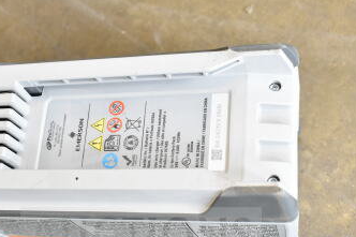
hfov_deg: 34.4
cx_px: 140
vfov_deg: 23.2
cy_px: 173
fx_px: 572
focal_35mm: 58
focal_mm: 21
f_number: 5
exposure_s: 1/100
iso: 1600
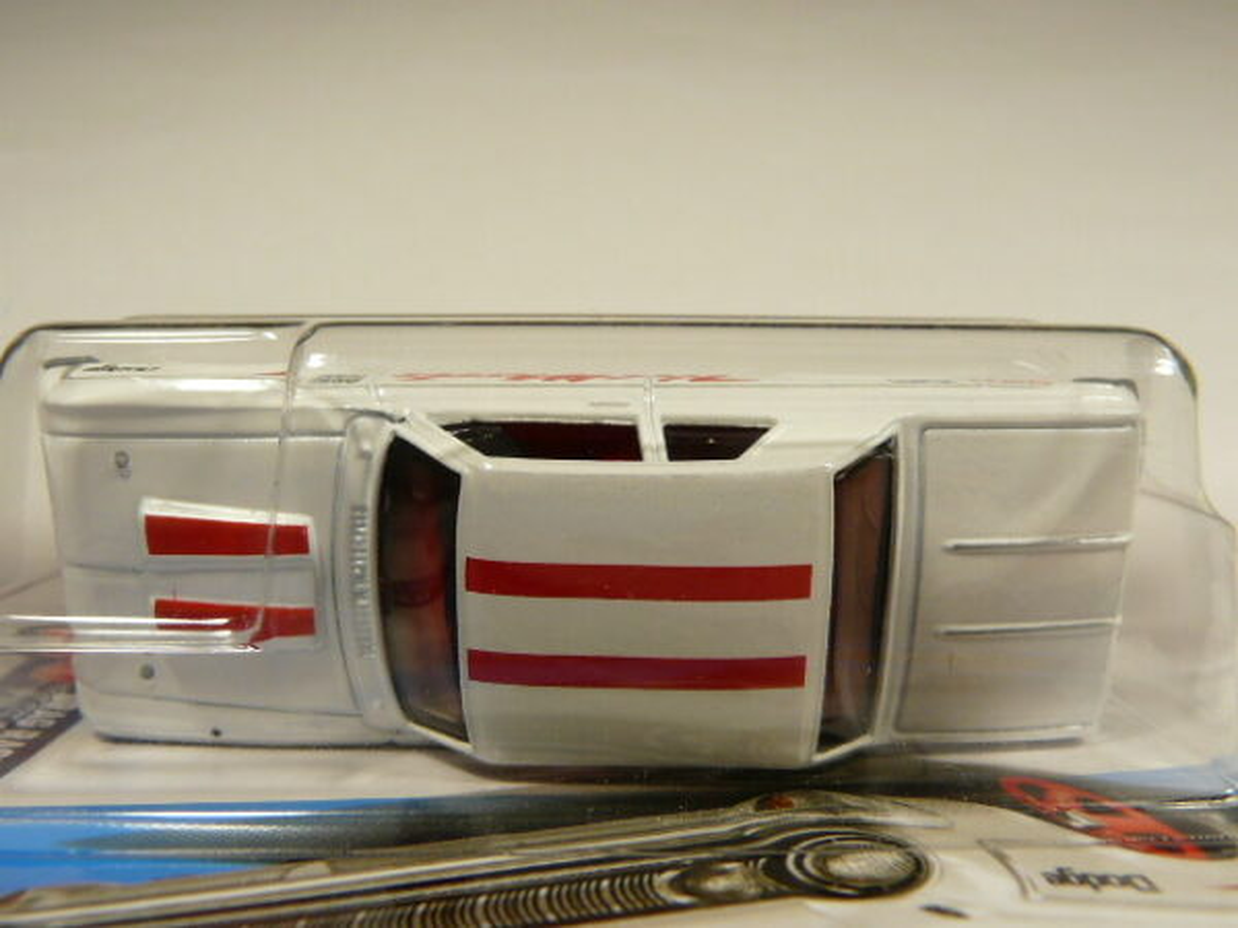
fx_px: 1216
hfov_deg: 54.0
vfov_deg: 41.8
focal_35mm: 34
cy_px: 464
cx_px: 619
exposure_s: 1/80
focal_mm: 4.6
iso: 100
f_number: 2.8
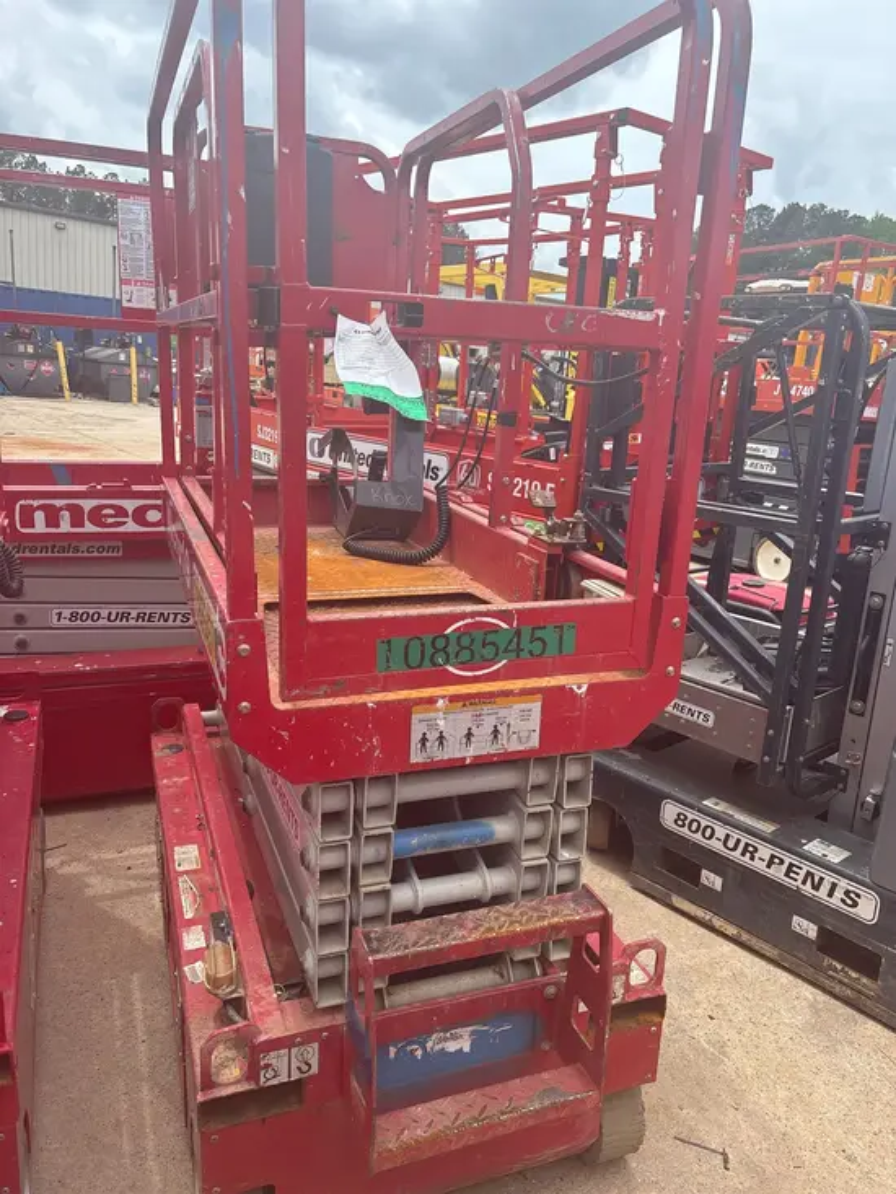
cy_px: 597
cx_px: 448
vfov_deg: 67.3
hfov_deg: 53.1
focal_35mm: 26
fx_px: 897
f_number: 1.6
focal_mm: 5.96
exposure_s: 1/1543
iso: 50
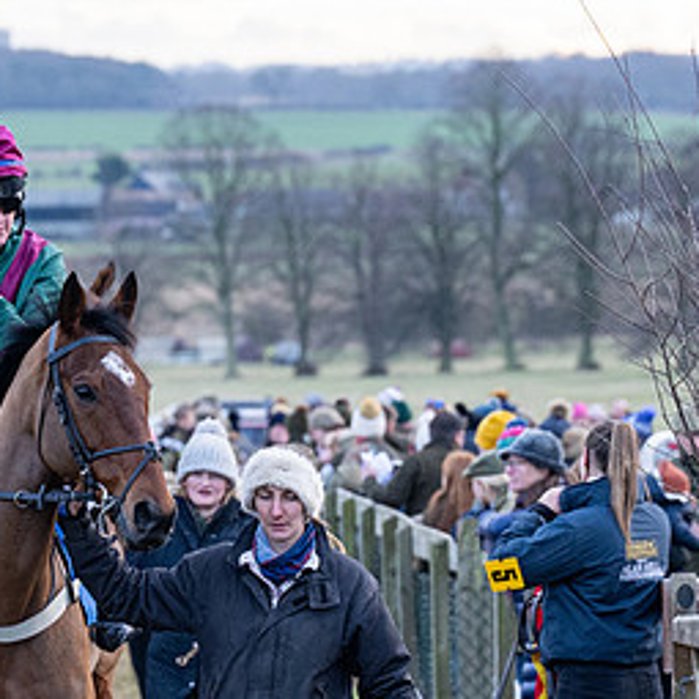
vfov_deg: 5.5
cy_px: 532
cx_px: 204
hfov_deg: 5.5
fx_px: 7311
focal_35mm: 320
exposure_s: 1/400
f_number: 4
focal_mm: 95
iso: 1000
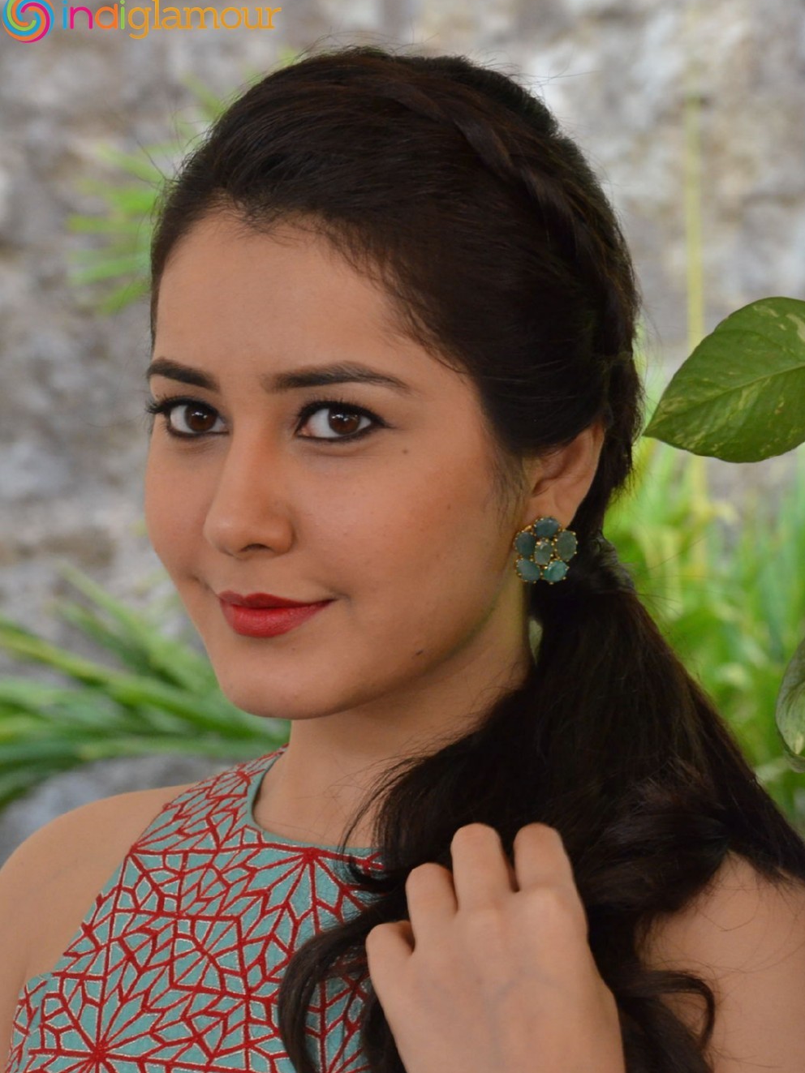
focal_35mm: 173
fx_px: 5351
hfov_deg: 8.6
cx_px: 405
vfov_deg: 11.5
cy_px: 601
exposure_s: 1/125
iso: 2000
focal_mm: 105
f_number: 9
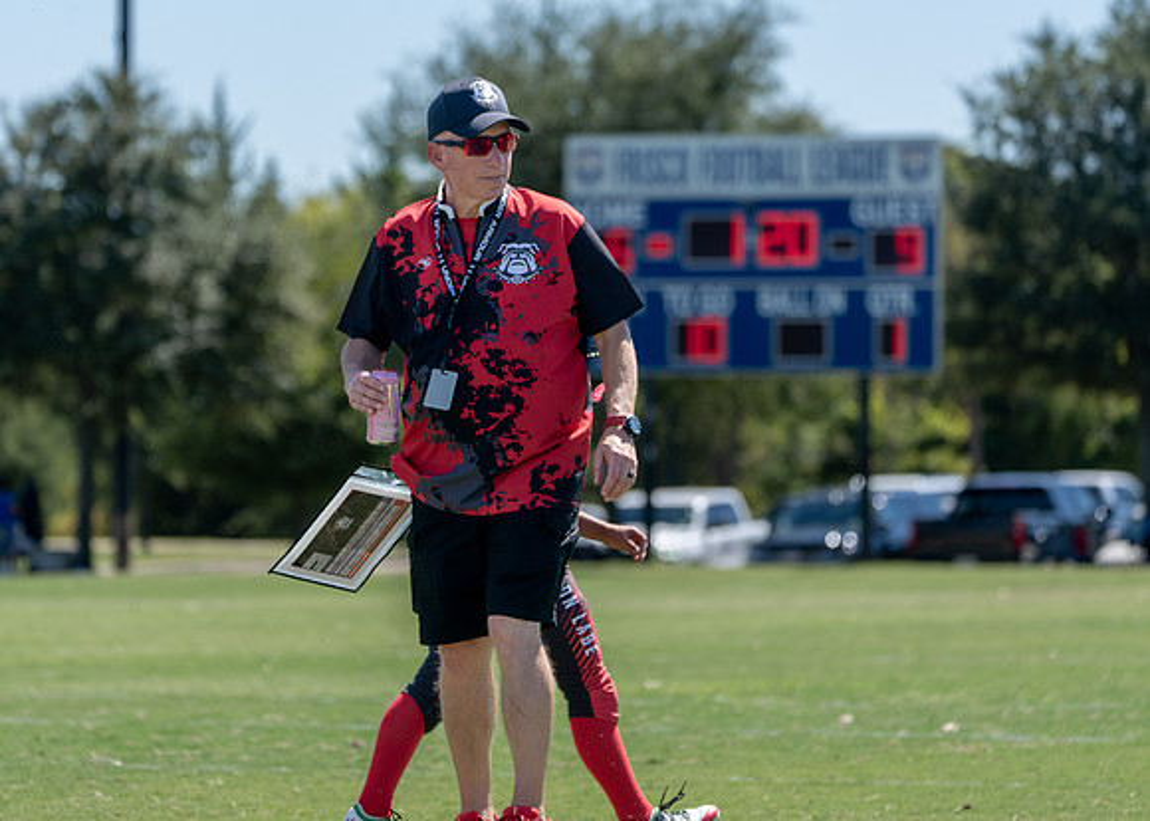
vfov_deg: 6.1
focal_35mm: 235
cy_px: 381
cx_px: 484
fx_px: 7659
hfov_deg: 8.6
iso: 400
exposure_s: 1/1600
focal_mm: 206
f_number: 5.6
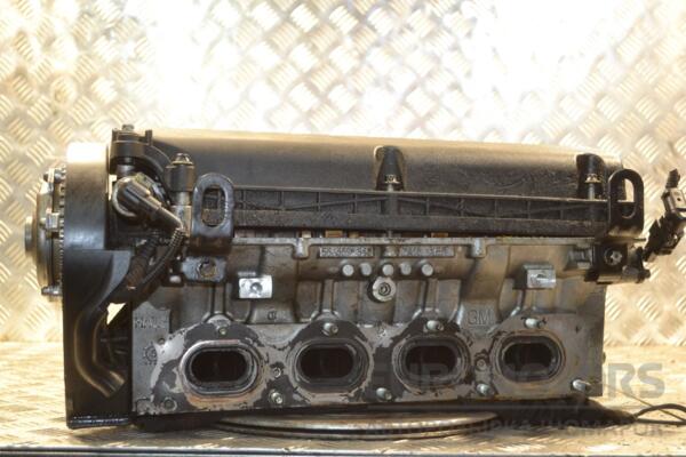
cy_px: 228
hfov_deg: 38.9
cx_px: 343
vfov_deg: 26.5
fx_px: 972
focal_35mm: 51
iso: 1250
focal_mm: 34
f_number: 5
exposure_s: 1/60
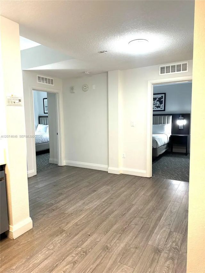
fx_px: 189
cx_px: 102
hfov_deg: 56.8
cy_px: 136
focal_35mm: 24
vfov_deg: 71.6
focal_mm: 6.76
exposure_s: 1/60
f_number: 1.78
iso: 160
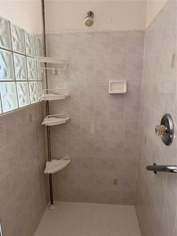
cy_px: 118
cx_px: 88
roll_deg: +0.7
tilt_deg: -12.6
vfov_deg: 71.6
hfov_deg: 56.8
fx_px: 164
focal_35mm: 24
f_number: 1.78
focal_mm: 6.76
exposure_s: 1/185
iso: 64
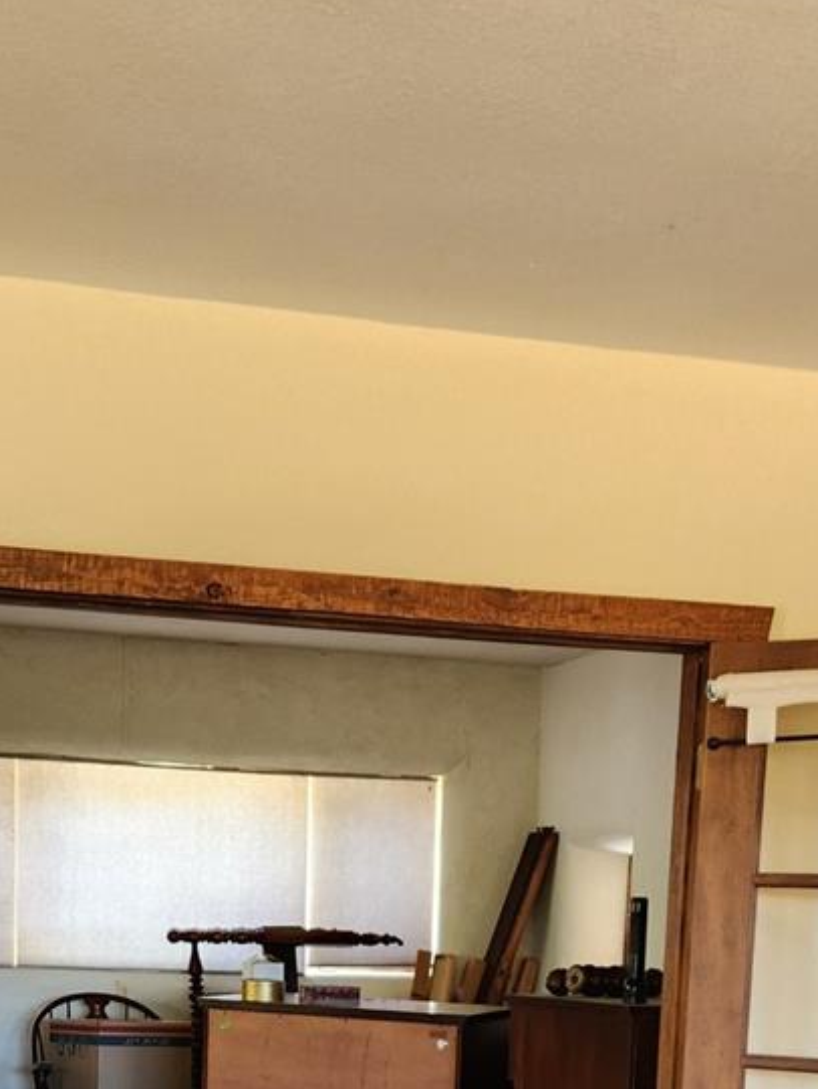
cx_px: 292
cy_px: 1093
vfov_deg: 34.1
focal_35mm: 51
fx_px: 1606
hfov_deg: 28.4
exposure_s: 1/120
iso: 200
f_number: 1.8
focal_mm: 5.4
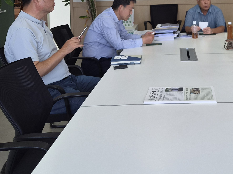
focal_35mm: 52
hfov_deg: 35.7
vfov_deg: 26.2
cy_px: -10
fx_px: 350
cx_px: 185
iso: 160
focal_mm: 5.4
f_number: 1.8
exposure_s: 1/120
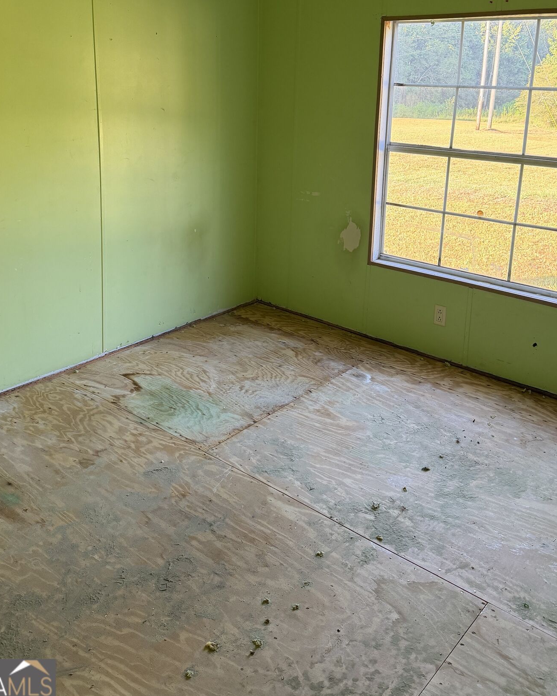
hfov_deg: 44.5
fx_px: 680
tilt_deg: -13.6
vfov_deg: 52.9
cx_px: 277
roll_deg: -0.3
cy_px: 218
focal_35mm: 33
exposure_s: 1/211
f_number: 1.78
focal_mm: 6.76
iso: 200
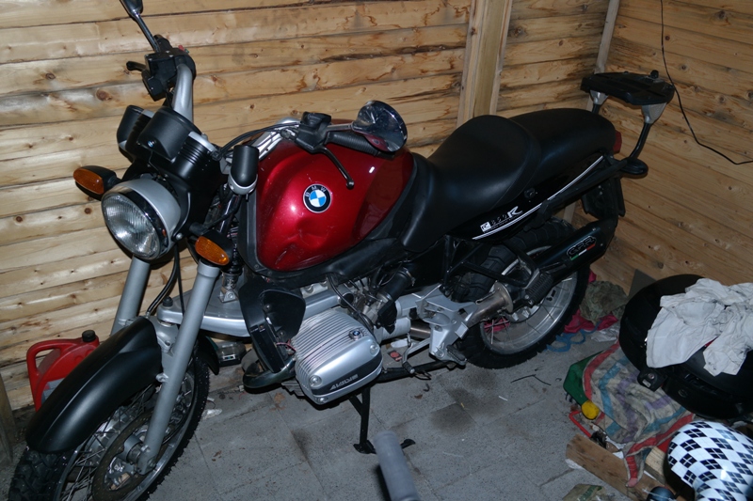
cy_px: 250
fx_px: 627
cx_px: 376
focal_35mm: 30
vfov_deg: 43.6
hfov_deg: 61.9
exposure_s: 1/40
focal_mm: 20
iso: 400
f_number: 3.5
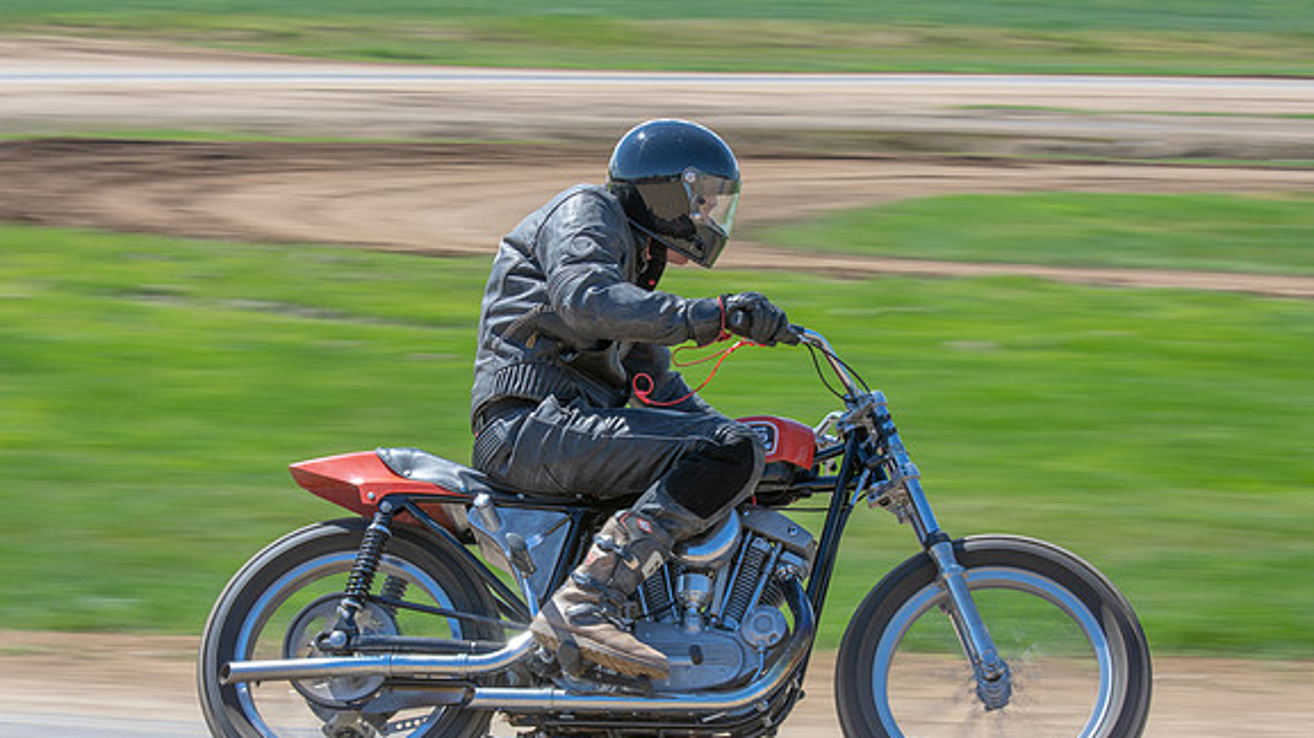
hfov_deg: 18.2
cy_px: 426
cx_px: 631
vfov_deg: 10.3
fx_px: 4110
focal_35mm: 118
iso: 125
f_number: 9
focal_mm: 70
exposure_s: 1/125
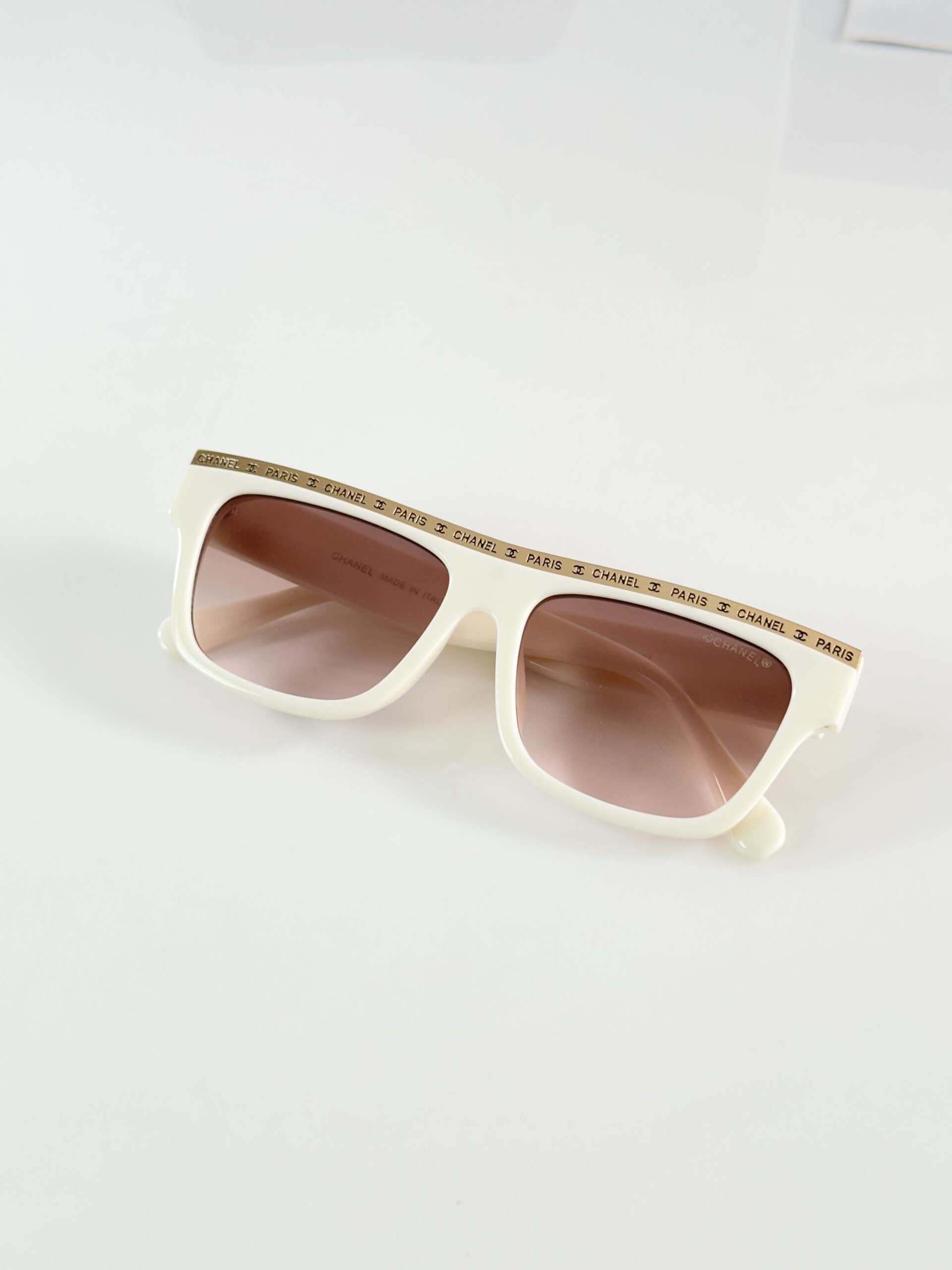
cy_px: 635
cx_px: 476
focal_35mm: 48
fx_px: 1760
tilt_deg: -46.0
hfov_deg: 30.3
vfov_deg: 39.7
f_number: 1.78
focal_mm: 6.86
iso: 50
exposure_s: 1/100
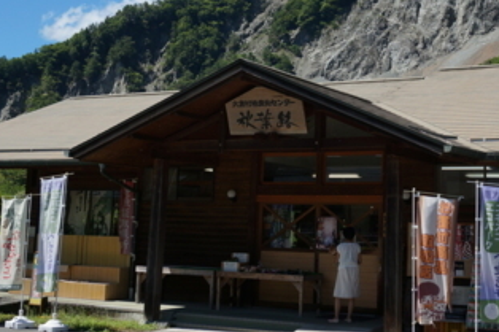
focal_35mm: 63
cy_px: 48
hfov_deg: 31.7
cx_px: 326
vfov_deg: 21.2
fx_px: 873
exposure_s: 1/200
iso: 100
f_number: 9
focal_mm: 22
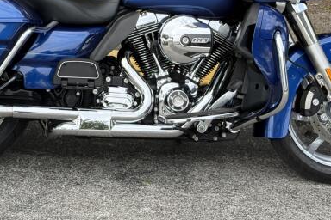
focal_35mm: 104
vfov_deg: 13.0
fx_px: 956
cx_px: 96
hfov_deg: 19.5
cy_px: 16
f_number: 1.78
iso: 100
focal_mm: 6.76
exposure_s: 1/1000
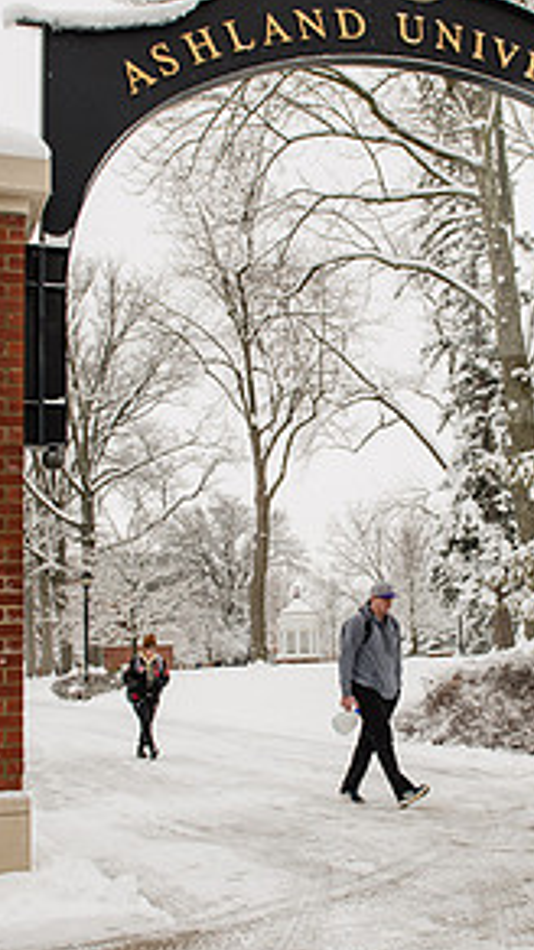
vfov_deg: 41.3
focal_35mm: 50
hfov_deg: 23.8
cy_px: 477
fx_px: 1260
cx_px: 358
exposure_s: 1/500
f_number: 4
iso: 125
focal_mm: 24
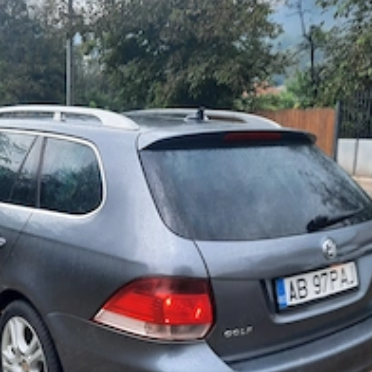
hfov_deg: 37.3
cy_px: 237
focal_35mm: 45
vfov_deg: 37.3
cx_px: 137
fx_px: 547
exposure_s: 1/50
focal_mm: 4.6
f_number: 2
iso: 32
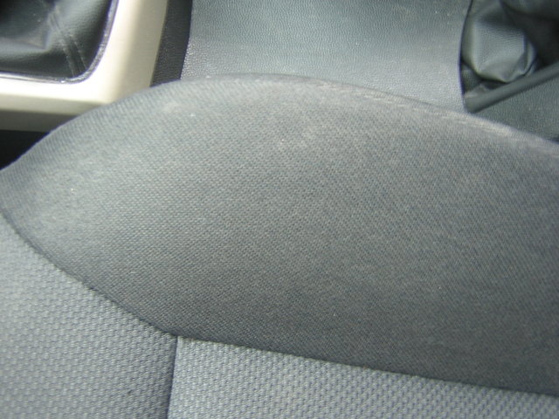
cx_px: 280
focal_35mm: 36
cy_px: 210
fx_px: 581
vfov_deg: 39.7
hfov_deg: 51.4
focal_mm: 4.7
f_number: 2.6
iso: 100
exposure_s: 1/21.1
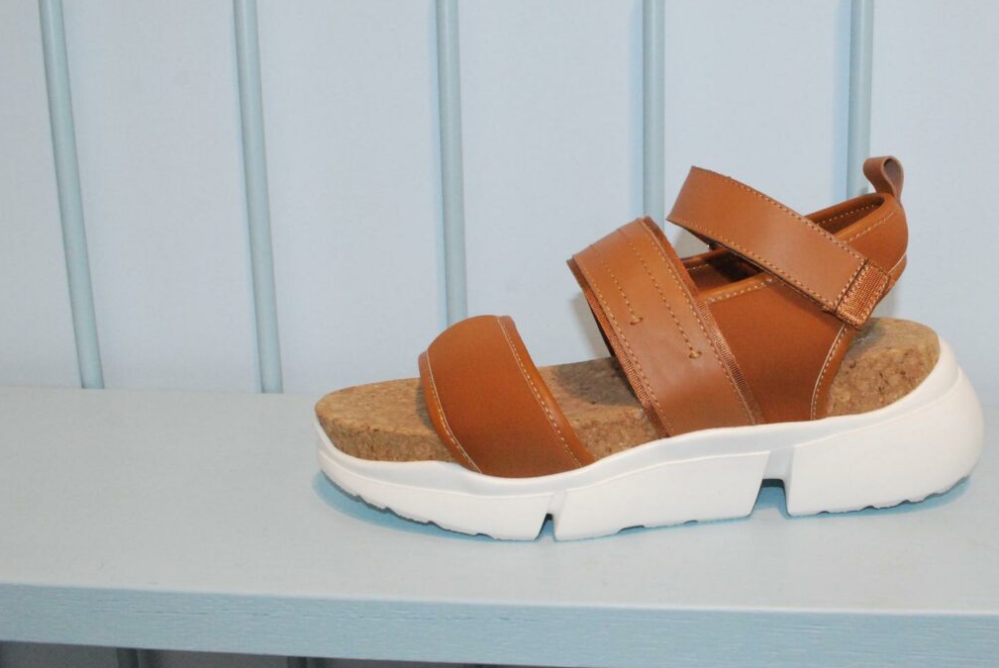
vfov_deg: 33.4
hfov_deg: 47.7
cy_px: 284
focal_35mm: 40
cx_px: 659
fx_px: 1111
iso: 1600
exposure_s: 1/200
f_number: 10
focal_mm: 20
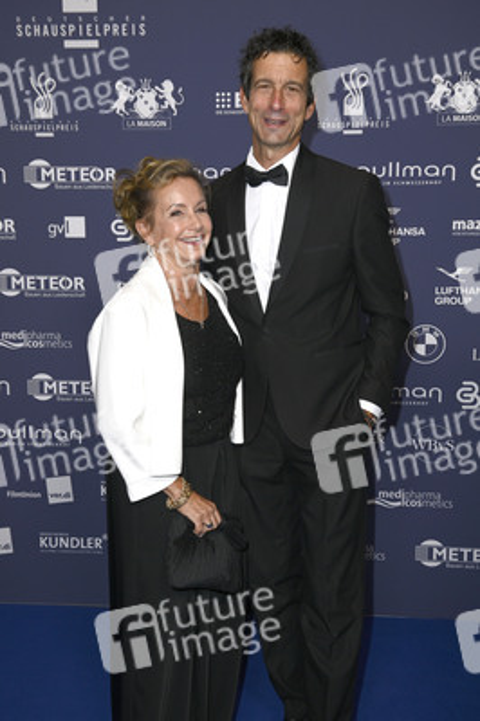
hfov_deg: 29.8
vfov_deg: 43.6
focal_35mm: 45
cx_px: 240
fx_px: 901
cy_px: 360
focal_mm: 45
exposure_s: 1/250
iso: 400
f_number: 5.6
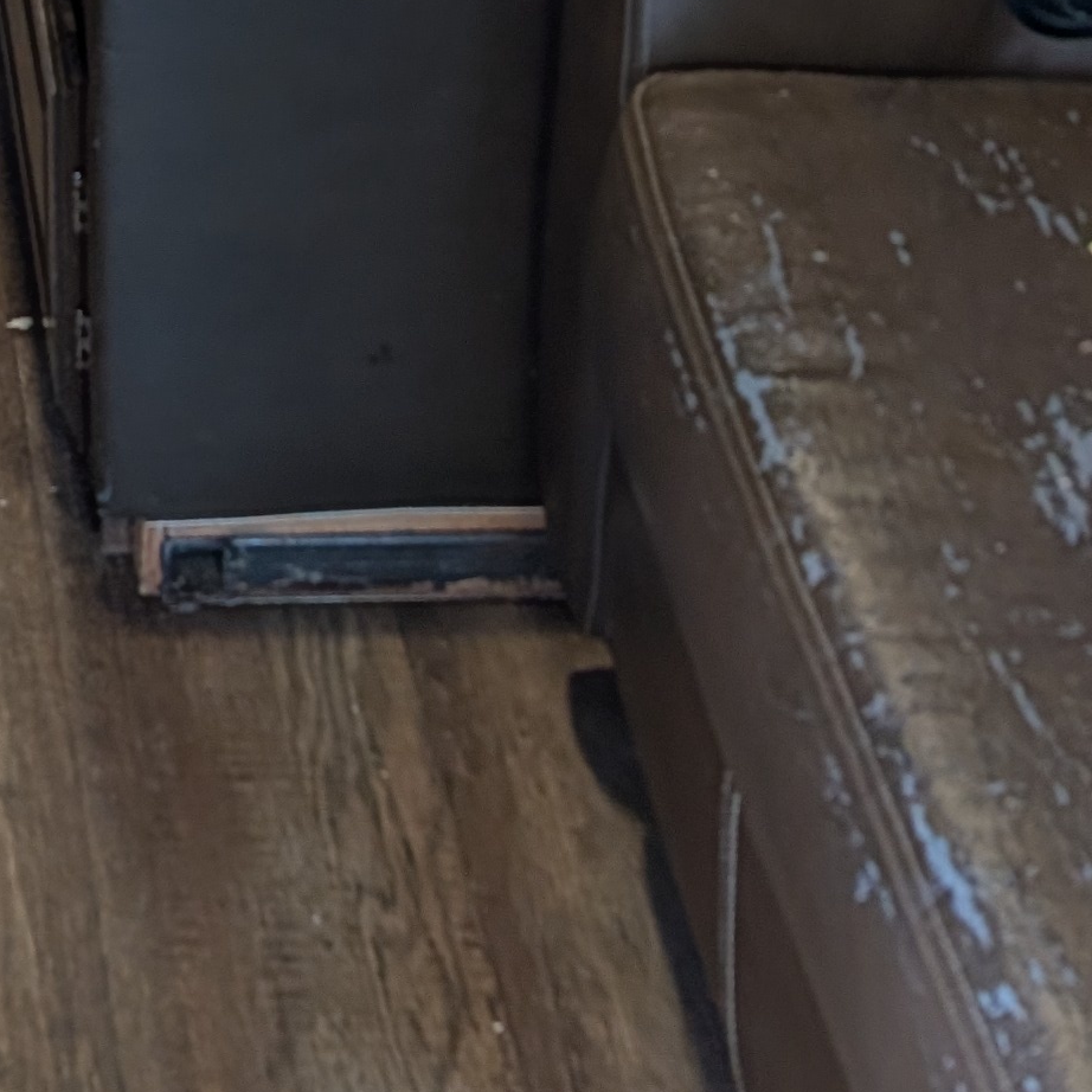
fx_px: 3355
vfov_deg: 14.7
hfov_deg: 17.3
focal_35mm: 94
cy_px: -1195
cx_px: -367
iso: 22
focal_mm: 6.9
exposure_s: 1/157
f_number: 1.68
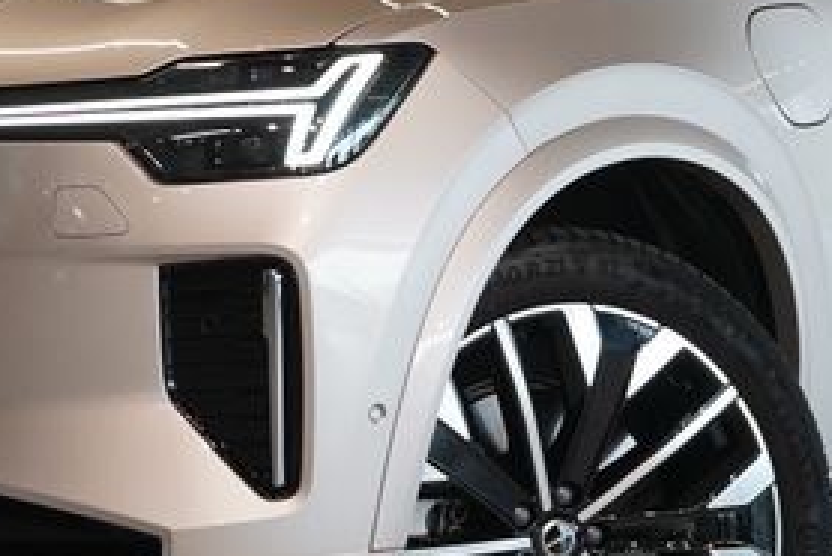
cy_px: 115
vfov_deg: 6.3
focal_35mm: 217
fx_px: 5020
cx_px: 416
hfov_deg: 9.5
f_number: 5
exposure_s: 1/60
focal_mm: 59
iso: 640
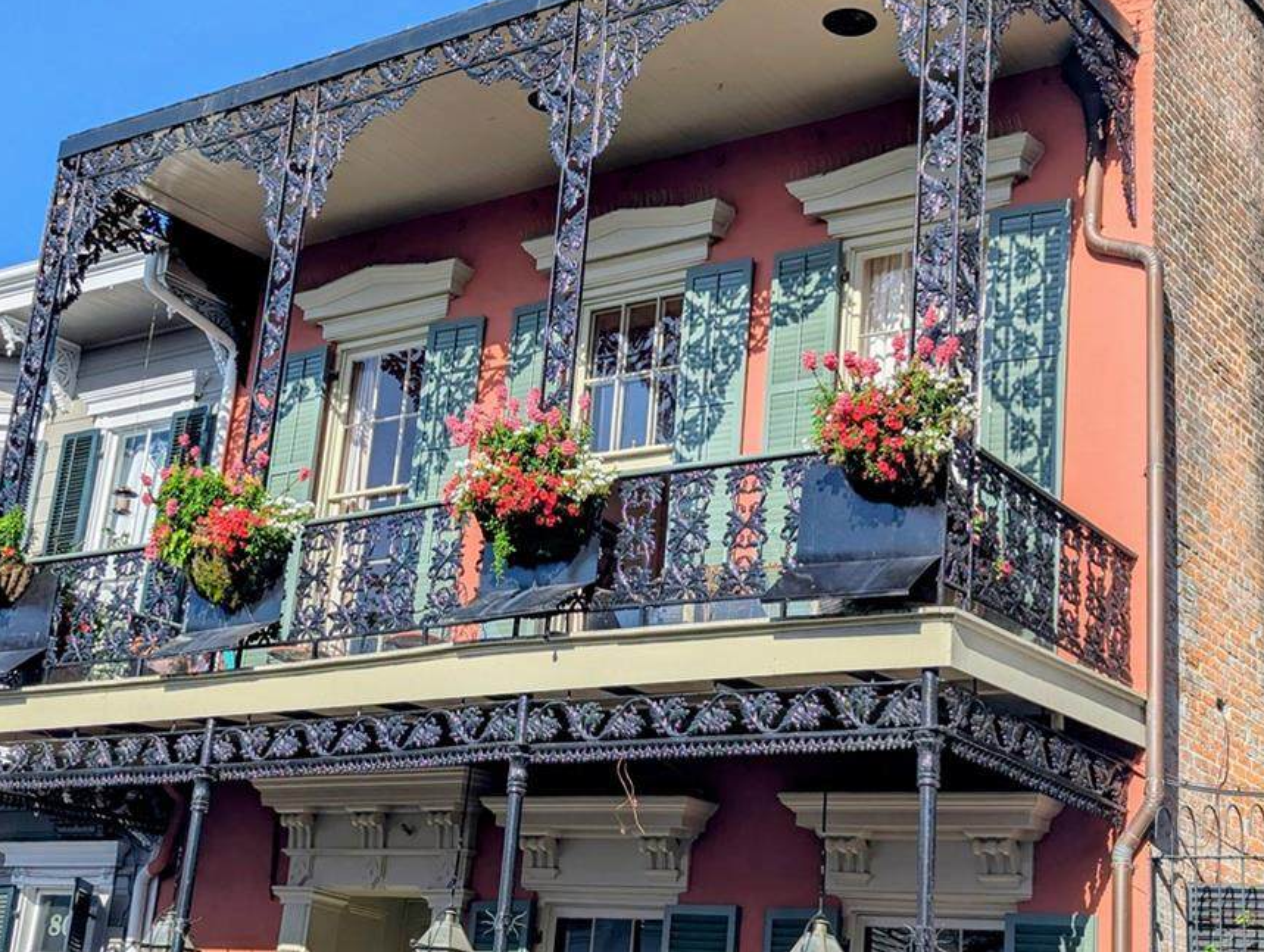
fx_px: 2085
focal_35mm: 57
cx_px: 536
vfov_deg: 25.7
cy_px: 411
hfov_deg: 33.7
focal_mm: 6.81
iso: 43
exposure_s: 1/2710
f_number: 1.85
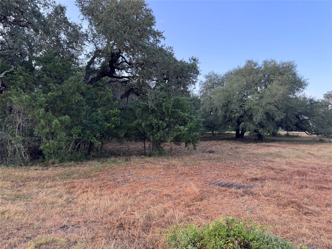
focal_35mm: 24
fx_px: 230
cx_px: 166
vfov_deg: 56.8
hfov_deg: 71.6
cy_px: 124
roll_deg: -2.6
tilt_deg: +2.6
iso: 80
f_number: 1.78
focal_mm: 6.76
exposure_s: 1/370
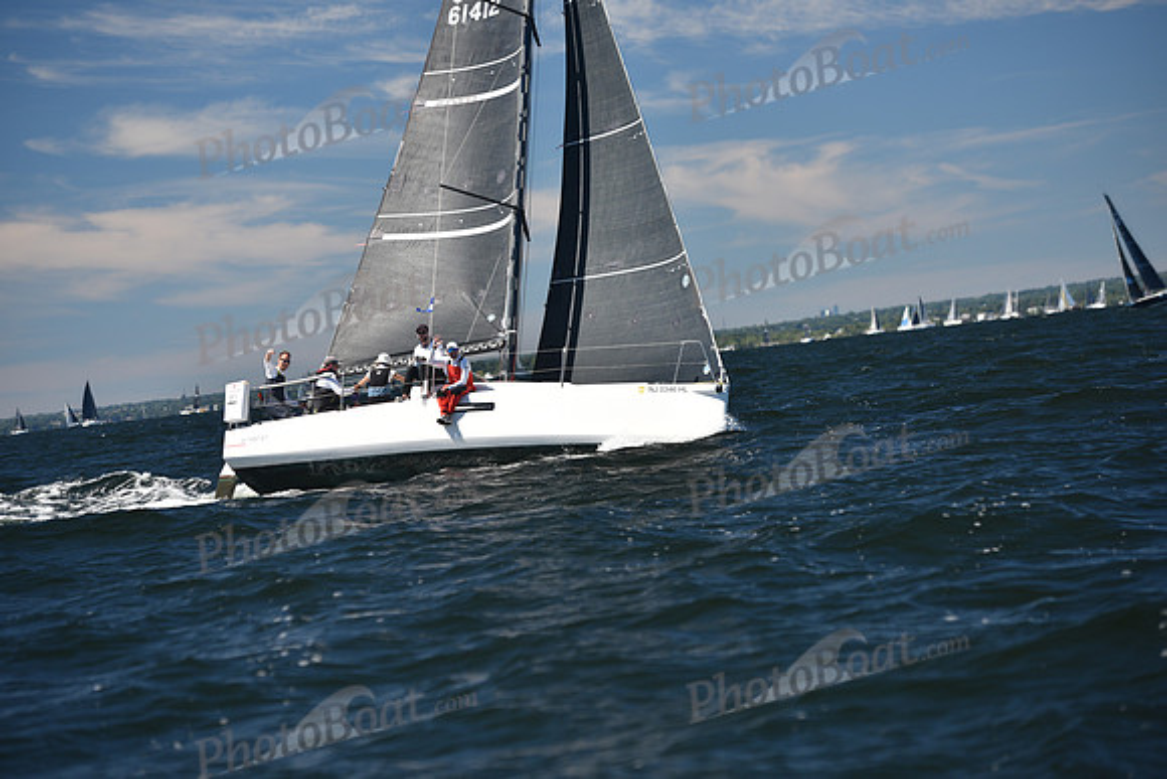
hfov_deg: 16.8
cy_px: 390
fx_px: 3956
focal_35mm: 122
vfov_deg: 11.2
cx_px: 584
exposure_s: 1/1000
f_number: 3.5
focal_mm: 122
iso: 200
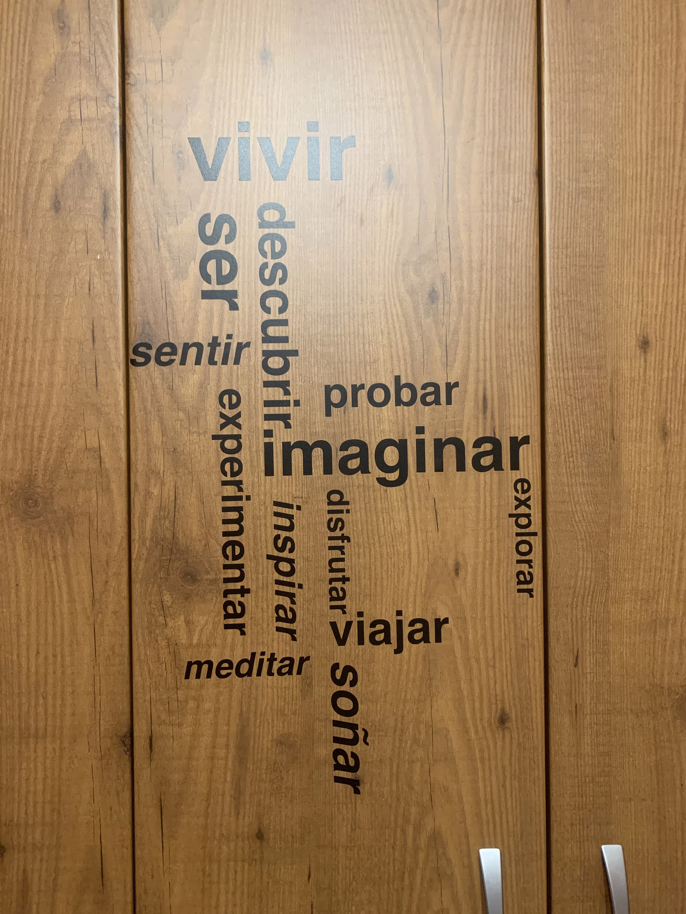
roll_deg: +0.9
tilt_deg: +0.4
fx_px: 687
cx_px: 343
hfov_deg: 53.1
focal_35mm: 26
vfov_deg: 67.3
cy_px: 457
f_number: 1.8
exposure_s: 1/50
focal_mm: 4.25
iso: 320
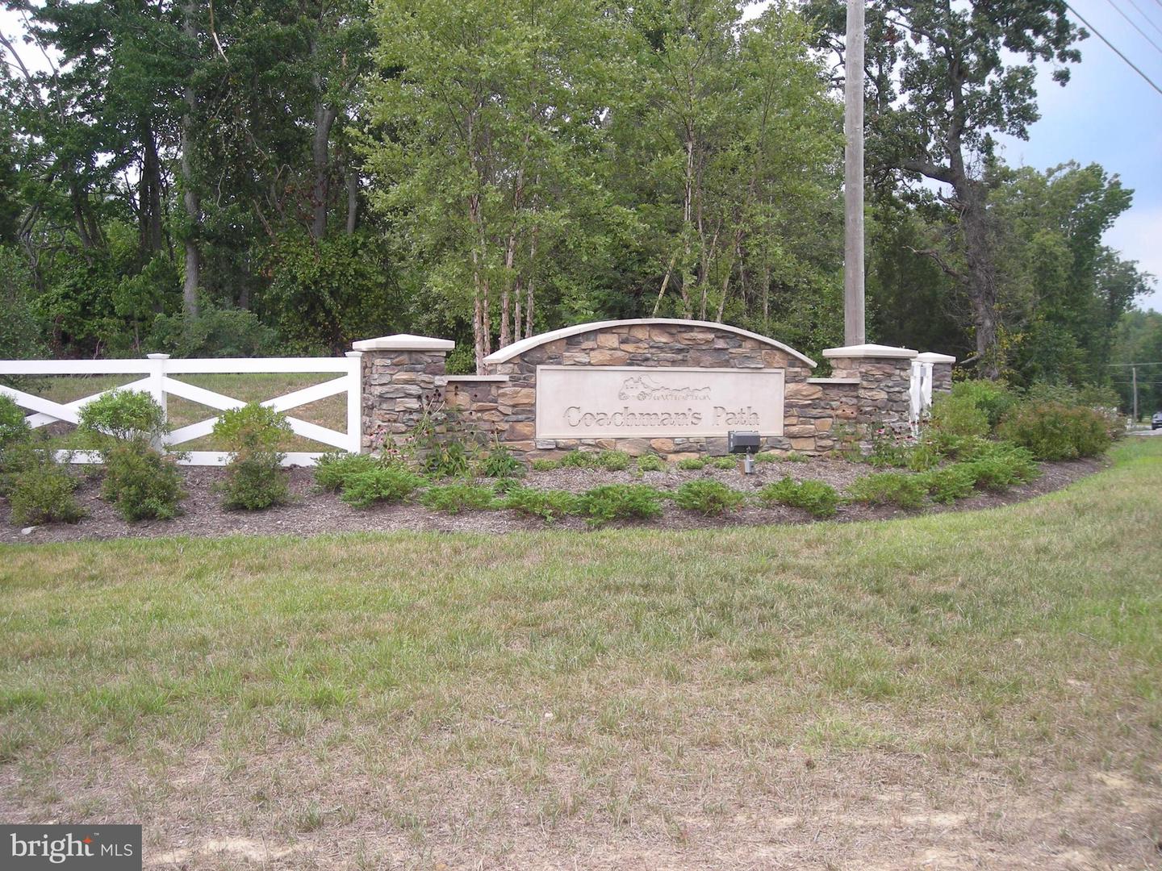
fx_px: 1276
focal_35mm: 38
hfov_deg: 49.0
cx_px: 581
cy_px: 436
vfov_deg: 37.7
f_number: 3.2
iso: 50
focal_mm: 6.3
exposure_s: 1/206
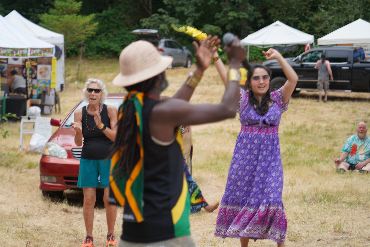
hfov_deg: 19.5
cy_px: 124
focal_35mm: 105
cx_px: 185
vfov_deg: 13.0
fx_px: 1079
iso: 200
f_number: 4
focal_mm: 105
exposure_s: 1/160
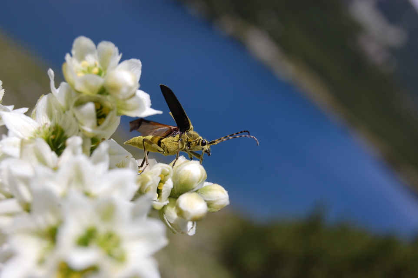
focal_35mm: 82
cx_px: 209
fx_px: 957
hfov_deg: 24.6
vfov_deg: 16.5
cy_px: 139
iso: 200
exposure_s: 1/320
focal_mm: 55
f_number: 9
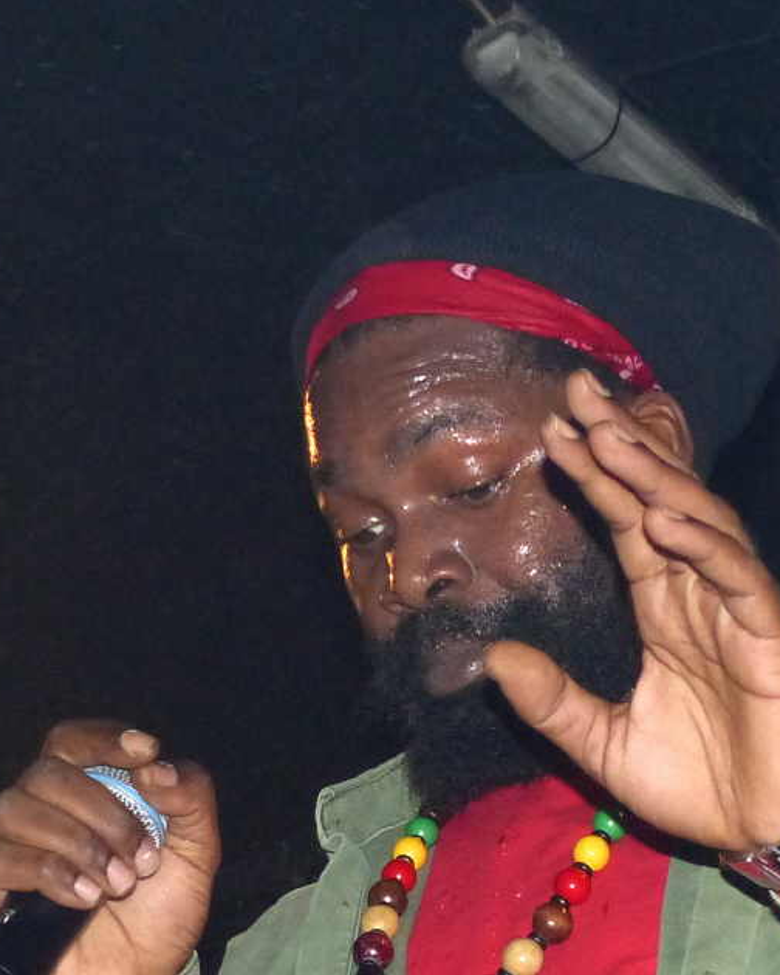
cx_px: 431
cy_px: 734
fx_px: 1876
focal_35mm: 65
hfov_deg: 23.5
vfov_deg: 28.7
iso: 400
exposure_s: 1/160
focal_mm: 7.6
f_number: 2.8
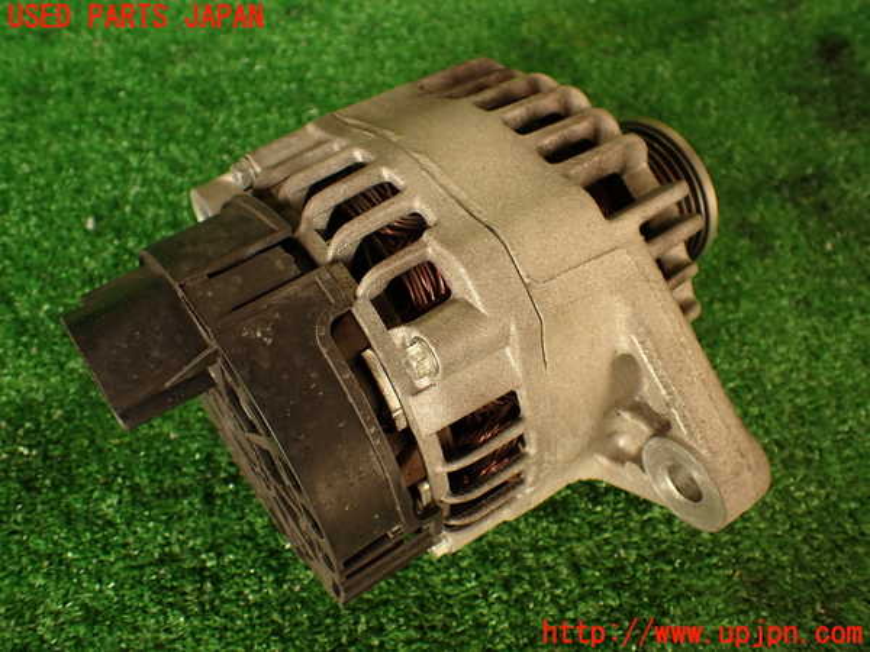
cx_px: 435
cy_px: 326
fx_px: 804
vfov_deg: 44.2
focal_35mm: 32
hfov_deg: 56.8
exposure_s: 1/60
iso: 125
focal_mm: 5.79
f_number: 2.4
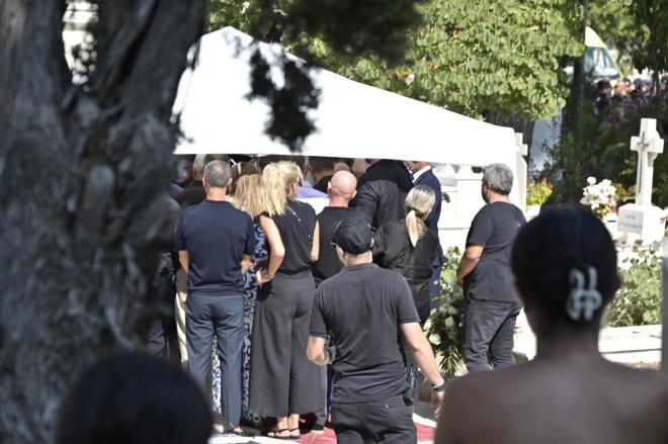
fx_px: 2503
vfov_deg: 10.1
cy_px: 222
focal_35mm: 135
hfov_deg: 15.2
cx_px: 334
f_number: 8
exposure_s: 1/640
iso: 400
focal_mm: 135
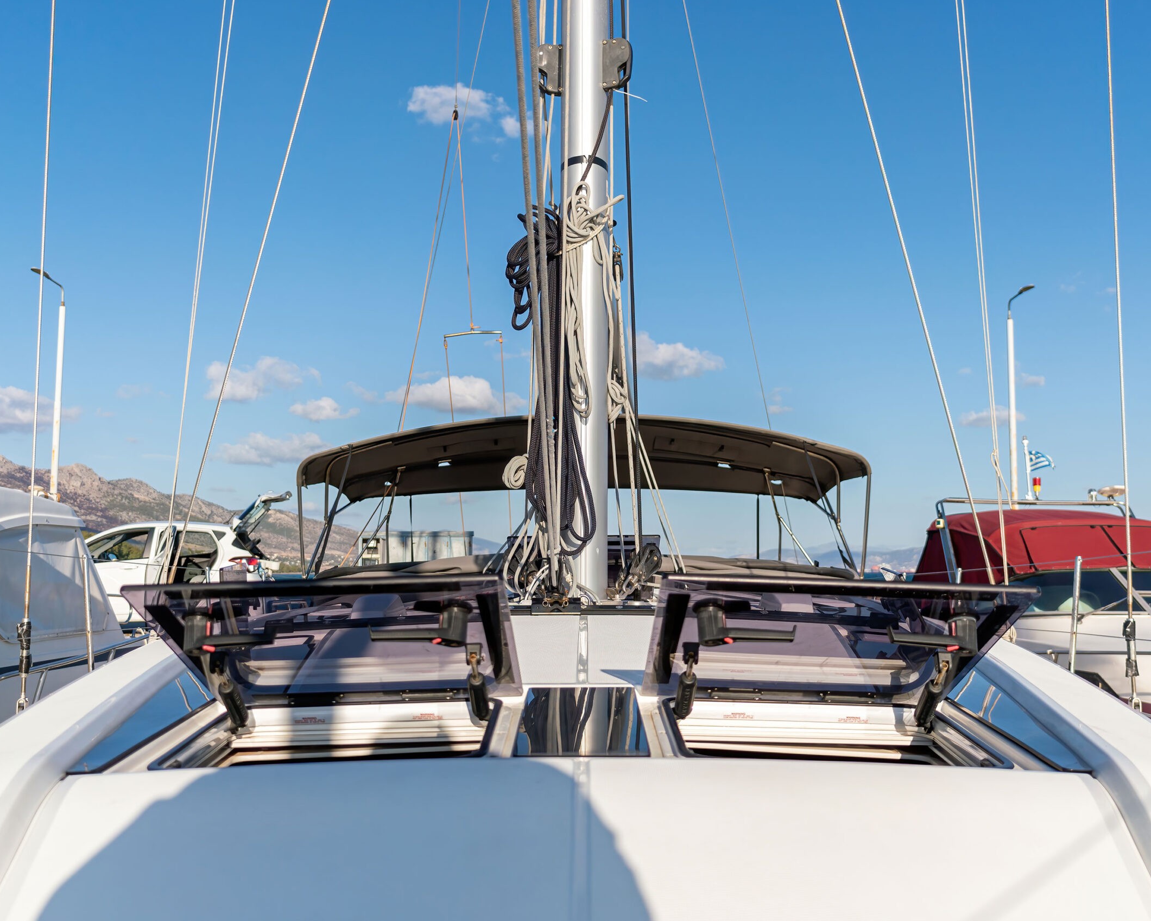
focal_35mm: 34
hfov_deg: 52.8
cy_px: 458
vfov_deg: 43.4
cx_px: 587
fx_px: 1158
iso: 100
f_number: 2.8
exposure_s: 1/4000
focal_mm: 20
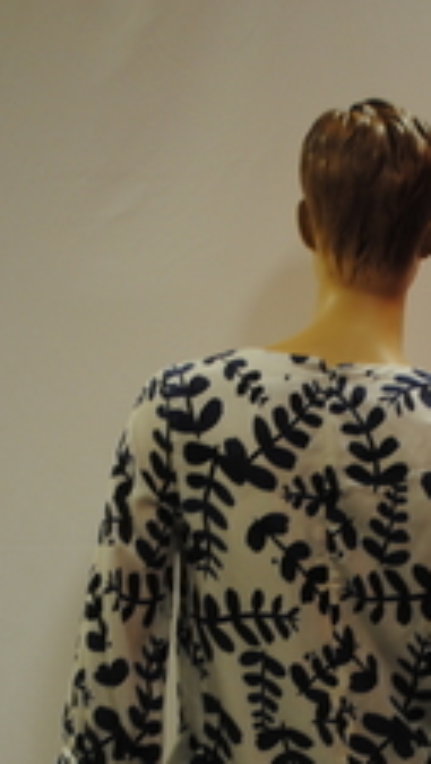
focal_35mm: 81
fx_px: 1641
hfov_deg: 14.8
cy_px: 633
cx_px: 365
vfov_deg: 25.6
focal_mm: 30
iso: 250
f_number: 4.5
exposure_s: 1/30
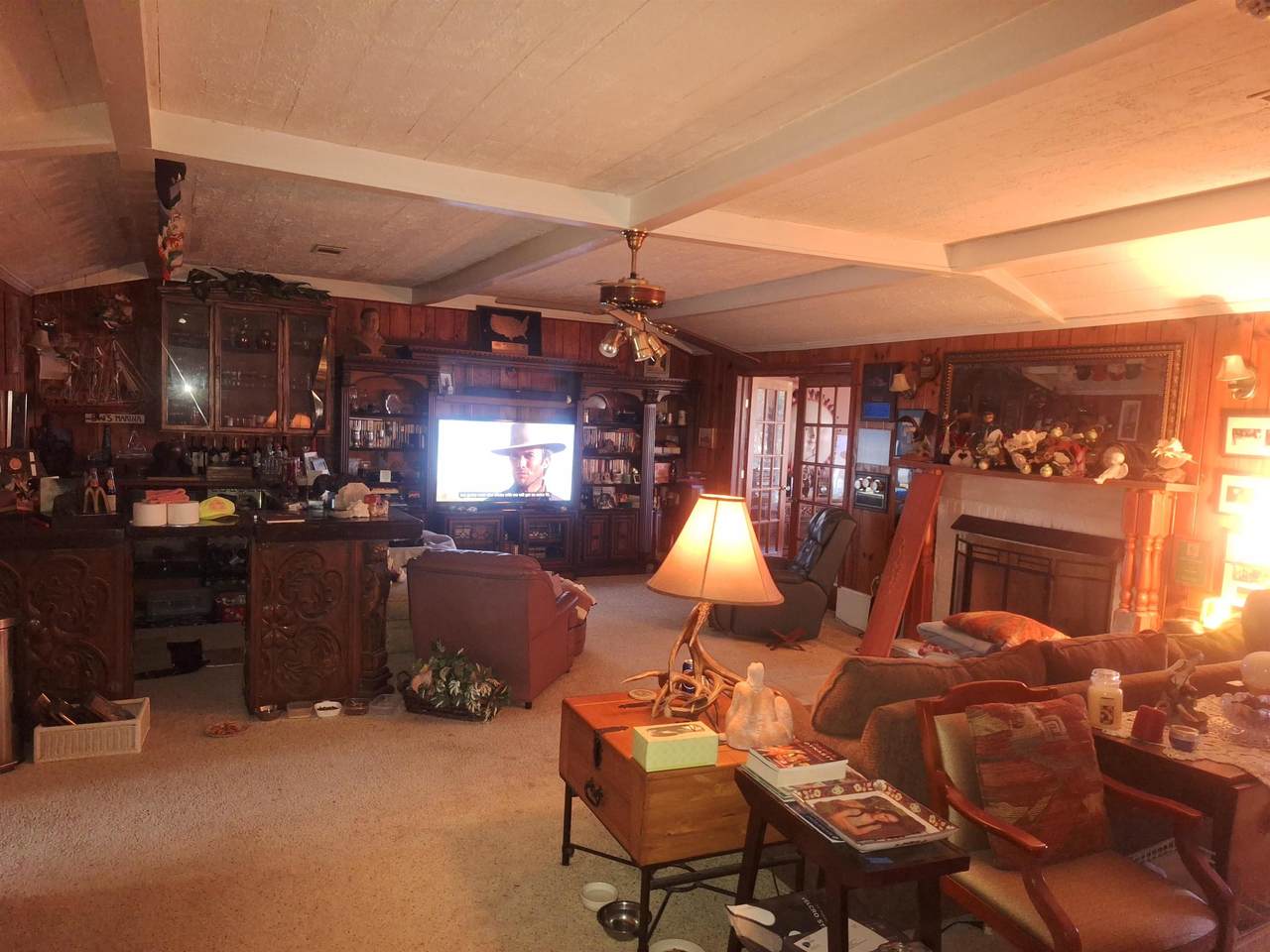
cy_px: 476
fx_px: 844
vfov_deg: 58.9
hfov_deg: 73.9
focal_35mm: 23
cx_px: 635
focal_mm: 5.54
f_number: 1.8
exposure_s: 1/20
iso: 500
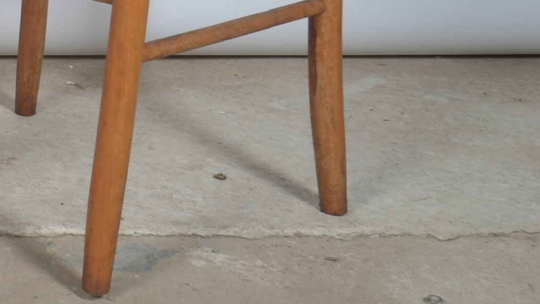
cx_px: -412
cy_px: -235
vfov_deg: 11.3
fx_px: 1432
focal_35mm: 100
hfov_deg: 17.6
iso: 100
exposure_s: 1/125
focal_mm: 18
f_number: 11
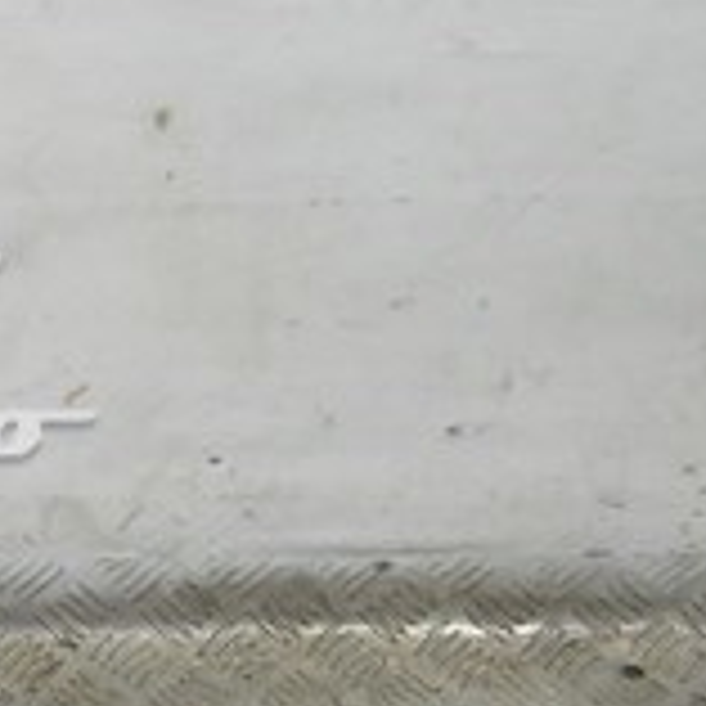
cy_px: 387
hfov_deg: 11.2
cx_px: -445
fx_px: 3415
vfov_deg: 11.8
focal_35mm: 148
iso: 125
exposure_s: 1/30
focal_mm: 6.72
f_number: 3.1
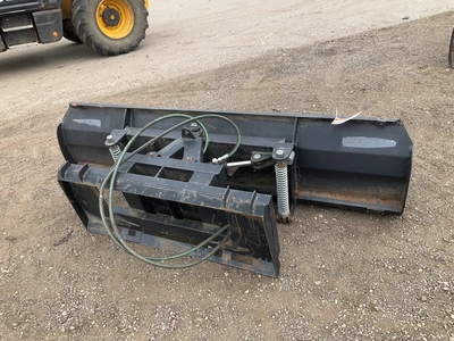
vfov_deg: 48.2
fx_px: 380
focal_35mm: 29
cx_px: 227
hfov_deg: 61.7
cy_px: 170
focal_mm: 3
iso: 25
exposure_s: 1/509
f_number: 1.8
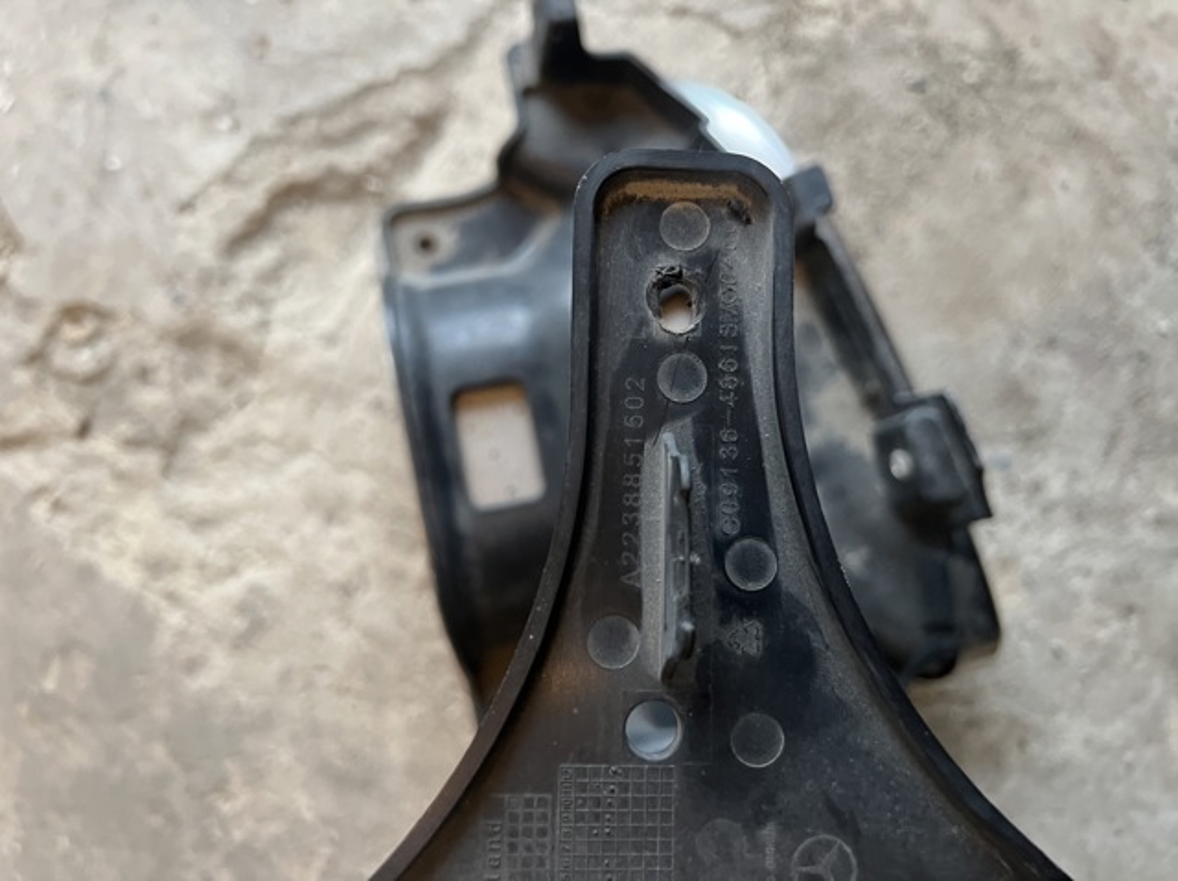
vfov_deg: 53.0
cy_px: 440
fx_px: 884
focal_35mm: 26
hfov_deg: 67.3
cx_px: 589
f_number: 1.5
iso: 250
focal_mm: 5.7
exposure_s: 1/50
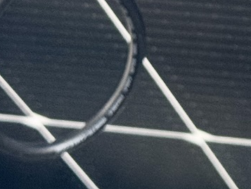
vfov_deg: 5.6
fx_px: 1871
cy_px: -252
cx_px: 363
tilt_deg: -6.6
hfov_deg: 7.6
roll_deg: -0.8
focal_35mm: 258
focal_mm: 6.76
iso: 100
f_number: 1.78
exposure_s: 1/70
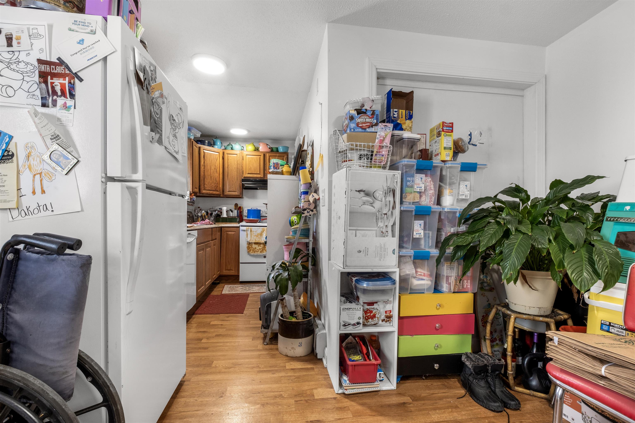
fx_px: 265
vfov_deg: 77.3
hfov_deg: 100.4
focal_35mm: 15
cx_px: 318
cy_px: 212
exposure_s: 1/40
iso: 400
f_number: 8
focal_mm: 10
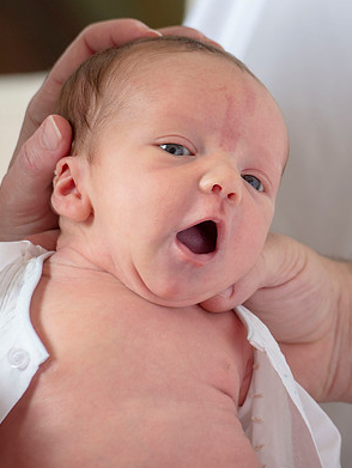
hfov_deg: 3.6
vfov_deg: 4.8
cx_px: 314
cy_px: 223
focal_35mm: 410
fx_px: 5550
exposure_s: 1/160
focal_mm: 200
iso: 200
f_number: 5.6
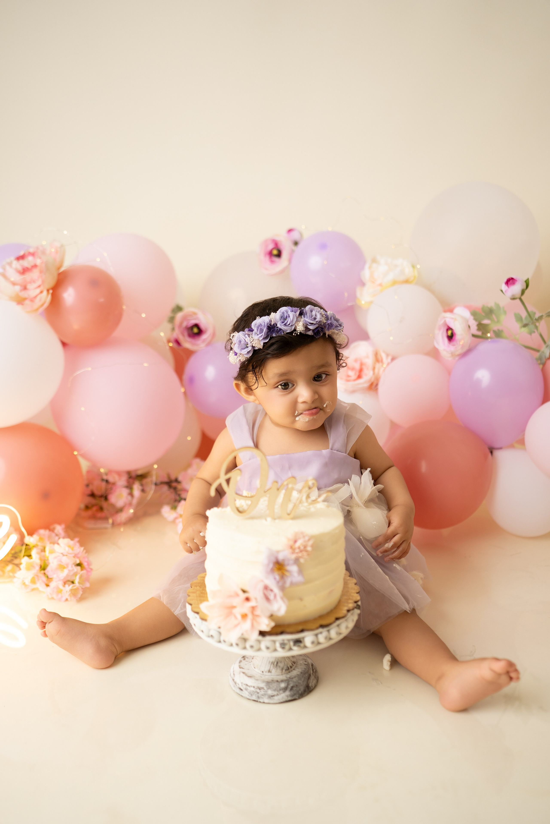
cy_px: 412
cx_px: 275
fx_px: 802
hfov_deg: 37.9
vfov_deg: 54.4
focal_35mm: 35
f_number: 2
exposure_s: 1/160
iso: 100
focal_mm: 35
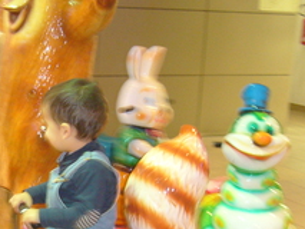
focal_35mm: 74
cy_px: 190
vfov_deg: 19.7
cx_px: 59
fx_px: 652
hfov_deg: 25.8
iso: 160
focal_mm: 5.8
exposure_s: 1/8
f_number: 2.8
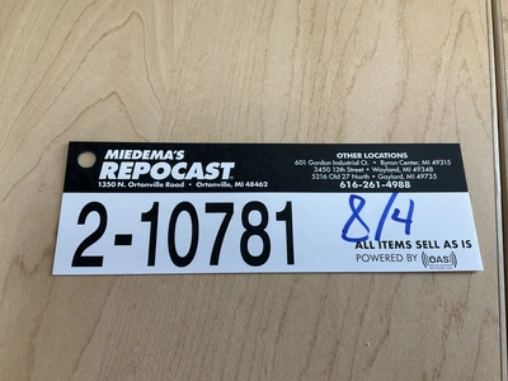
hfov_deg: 61.7
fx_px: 426
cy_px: 190
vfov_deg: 48.2
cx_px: 254
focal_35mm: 29
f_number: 1.8
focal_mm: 3
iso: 64
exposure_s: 1/82
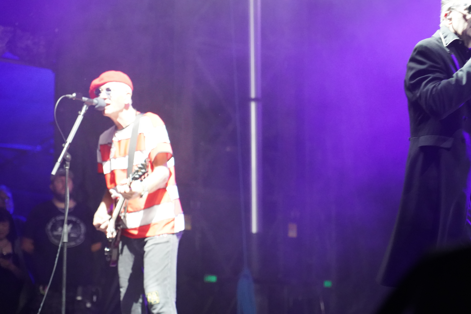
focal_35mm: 105
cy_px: 157
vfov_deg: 13.0
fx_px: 1374
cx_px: 236
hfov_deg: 19.5
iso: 12800
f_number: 4
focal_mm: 105
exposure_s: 1/160
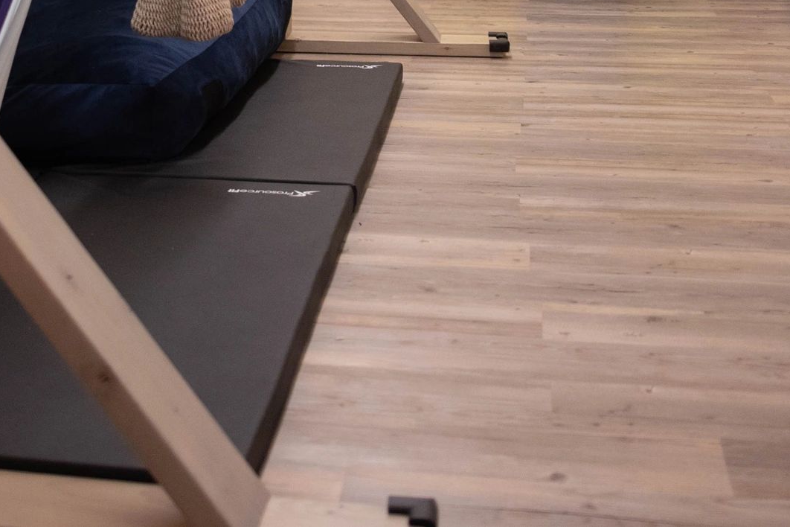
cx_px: 185
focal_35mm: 71
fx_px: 1558
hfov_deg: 28.0
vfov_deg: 17.8
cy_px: -188
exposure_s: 1/160
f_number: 2.8
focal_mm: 24
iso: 1600
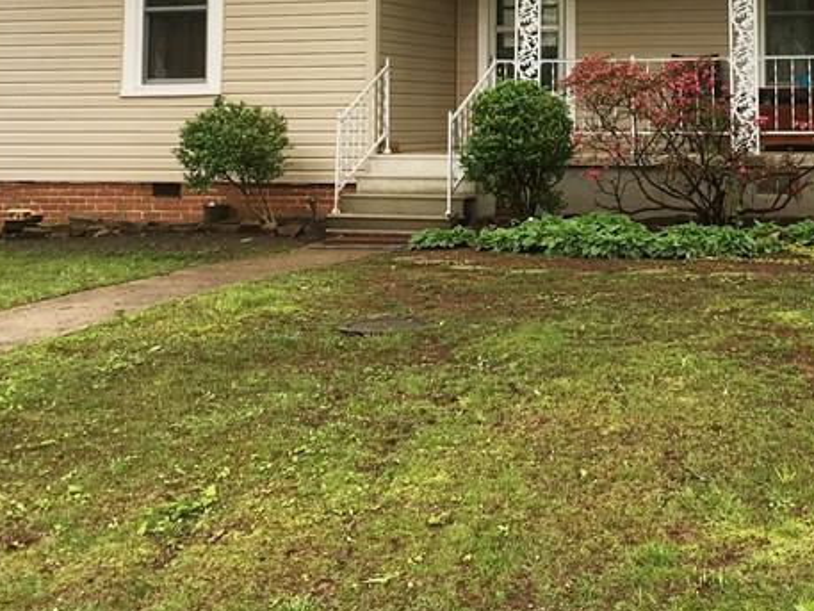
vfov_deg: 21.9
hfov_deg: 29.3
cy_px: 23
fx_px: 1529
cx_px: 611
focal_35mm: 65
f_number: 2.2
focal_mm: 4.15
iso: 25
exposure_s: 1/183
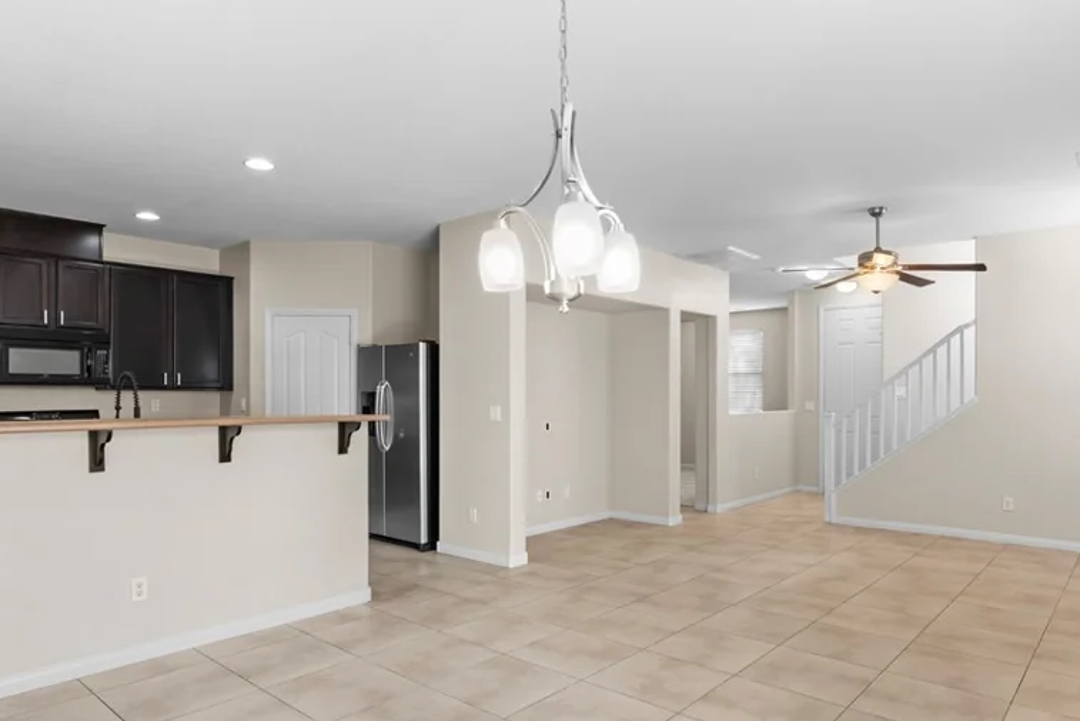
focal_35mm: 23
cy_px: 402
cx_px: 548
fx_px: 690
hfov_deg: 76.1
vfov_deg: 55.0
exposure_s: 1/8
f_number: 8
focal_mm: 17
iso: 400
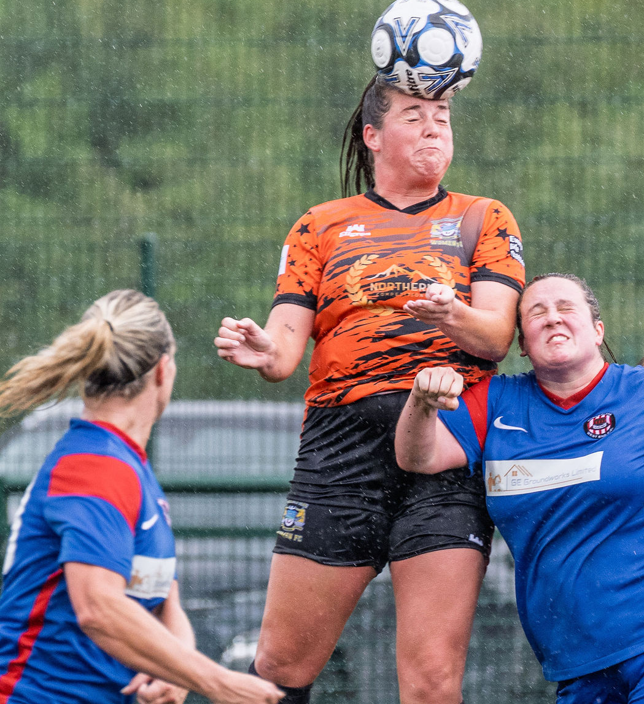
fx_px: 23906
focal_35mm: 1084
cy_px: 411
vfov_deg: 1.7
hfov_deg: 1.5
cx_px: 449
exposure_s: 1/1000
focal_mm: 300
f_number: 5.3
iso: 800
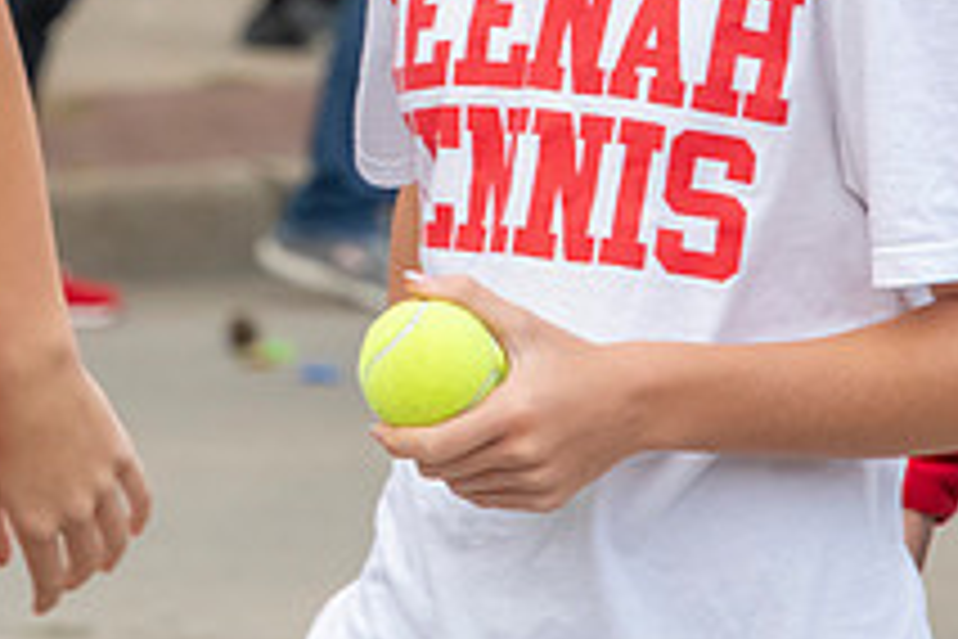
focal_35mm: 815
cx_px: 189
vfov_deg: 1.7
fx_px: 21686
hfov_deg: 2.5
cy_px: -169
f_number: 11
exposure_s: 1/320
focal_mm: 300
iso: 3200
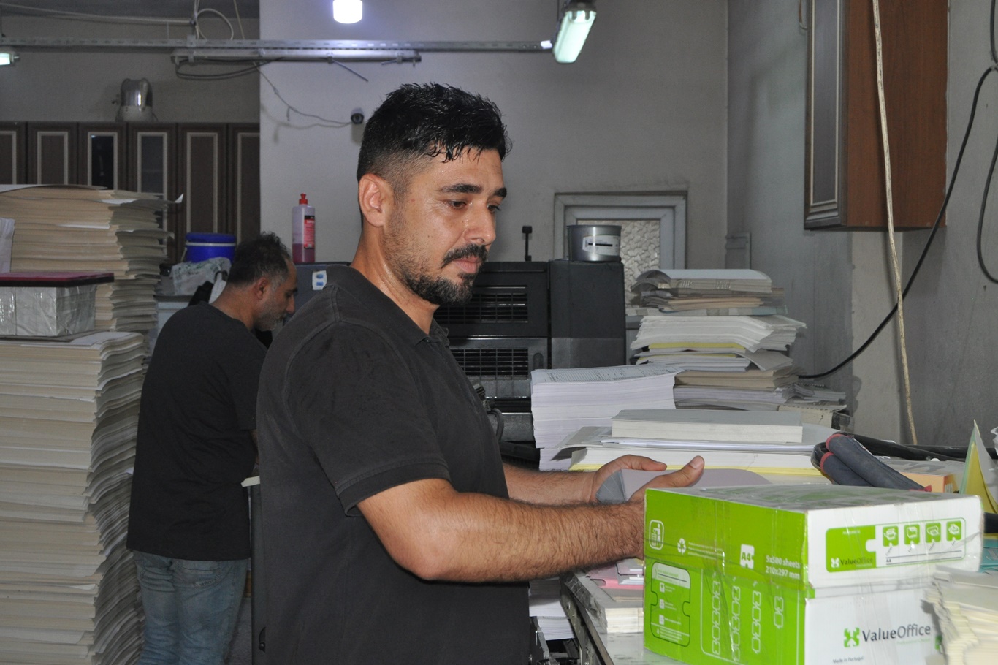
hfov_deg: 33.4
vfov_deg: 22.6
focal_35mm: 60
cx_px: 499
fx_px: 1663
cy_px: 332
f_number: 5
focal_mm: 40
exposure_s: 1/60
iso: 800
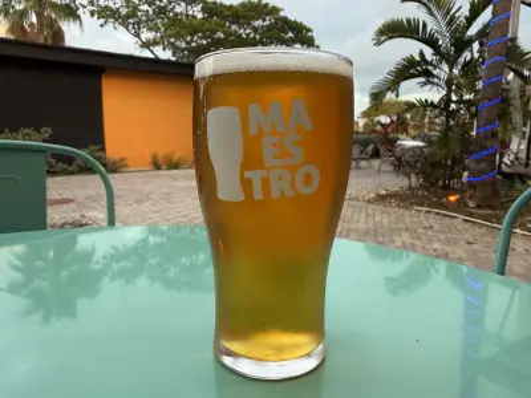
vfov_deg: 56.8
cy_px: 199
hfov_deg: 71.6
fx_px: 368
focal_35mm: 24
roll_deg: -0.6
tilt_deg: -9.4
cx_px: 266
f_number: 2.2
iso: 200
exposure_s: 1/120
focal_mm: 2.22
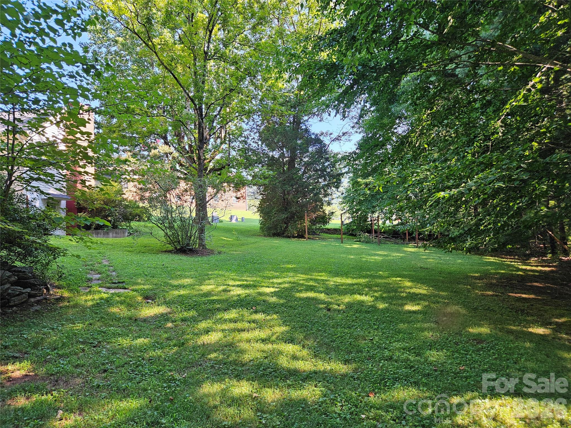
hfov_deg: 73.9
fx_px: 379
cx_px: 286
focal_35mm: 23
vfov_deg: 58.9
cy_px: 214
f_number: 1.8
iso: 80
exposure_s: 1/180
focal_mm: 5.4
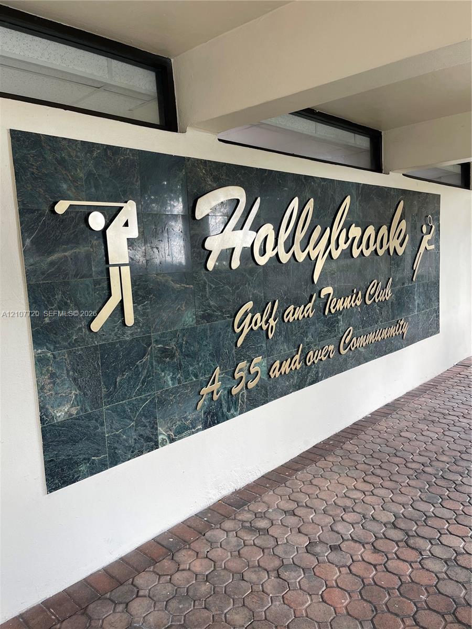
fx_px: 455
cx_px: 236
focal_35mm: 25
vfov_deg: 69.4
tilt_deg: -8.0
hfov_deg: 54.9
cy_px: 314
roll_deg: +2.8
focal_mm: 5.1
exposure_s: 1/120
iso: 40
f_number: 1.6
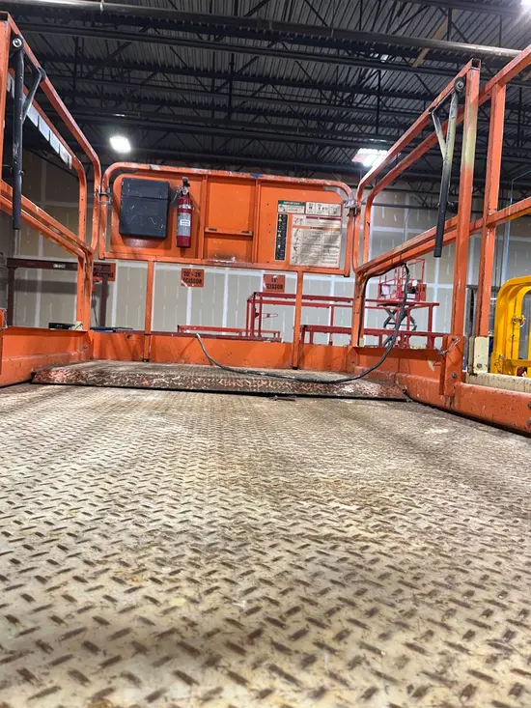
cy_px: 354
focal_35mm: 26
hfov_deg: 53.1
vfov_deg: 67.3
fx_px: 532
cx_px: 266
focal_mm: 5.1
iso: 125
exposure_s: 1/41
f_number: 1.6
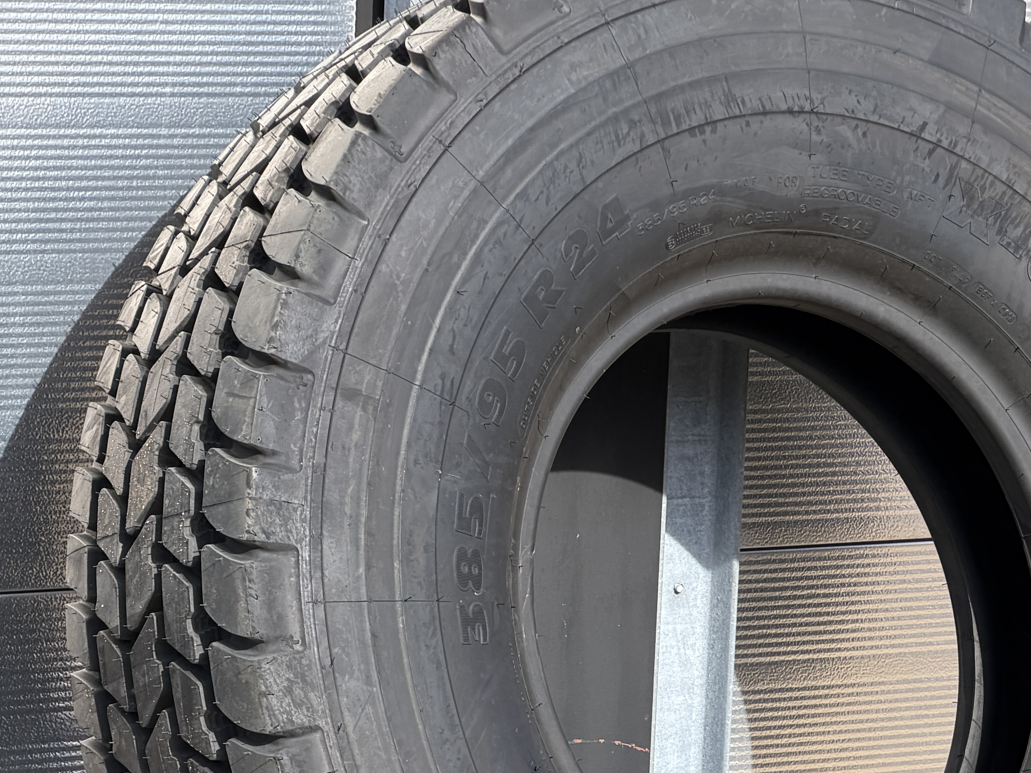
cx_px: 769
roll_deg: -2.9
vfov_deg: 7.6
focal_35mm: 194
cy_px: 627
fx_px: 5778
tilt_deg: -10.2
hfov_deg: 10.2
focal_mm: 16.89
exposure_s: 1/486
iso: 50
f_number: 2.8
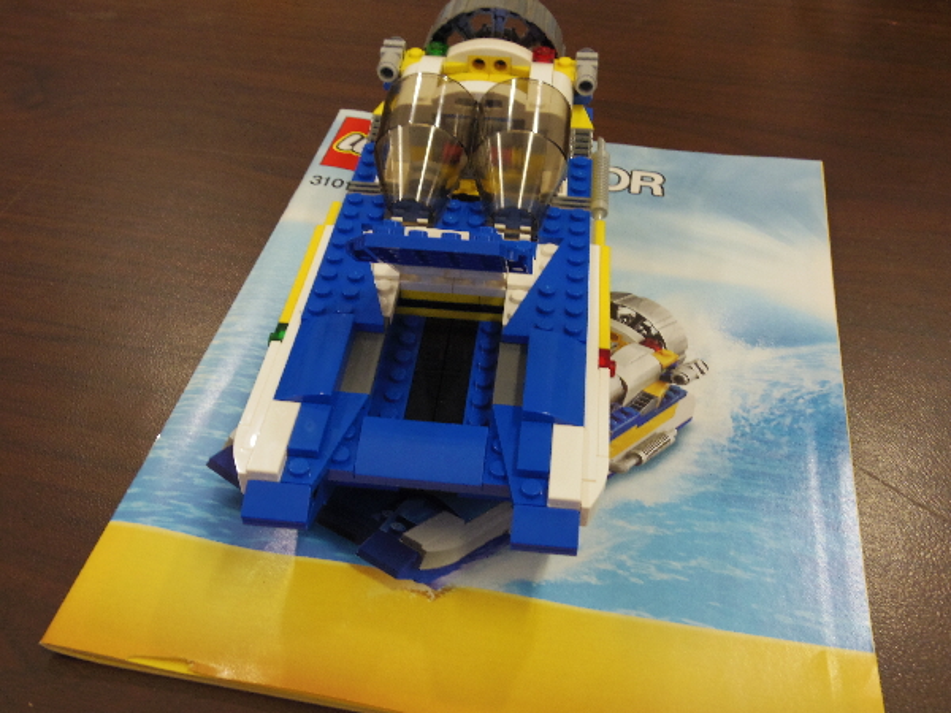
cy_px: 356
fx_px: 962
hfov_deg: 52.6
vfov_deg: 40.7
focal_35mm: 35
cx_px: 476
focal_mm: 6.4
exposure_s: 1/60
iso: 400
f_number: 4.5
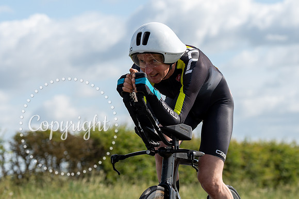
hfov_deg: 12.5
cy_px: 147
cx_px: 169
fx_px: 1370
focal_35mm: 165
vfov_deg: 8.3
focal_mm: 88
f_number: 4
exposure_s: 1/1000
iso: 100
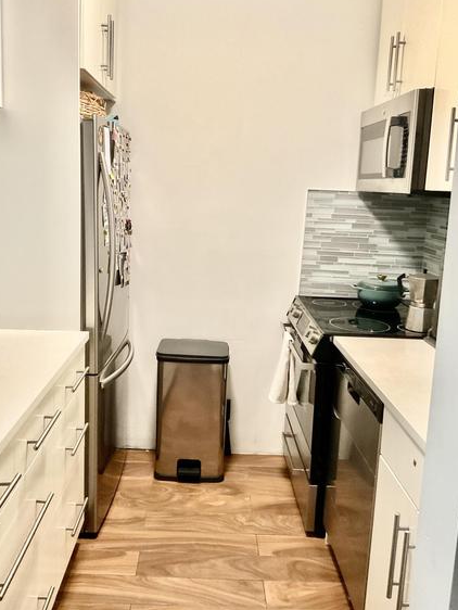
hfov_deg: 42.9
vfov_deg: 55.3
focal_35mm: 33
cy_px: 282
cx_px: 201
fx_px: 582
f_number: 1.8
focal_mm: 3
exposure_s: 1/60
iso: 125
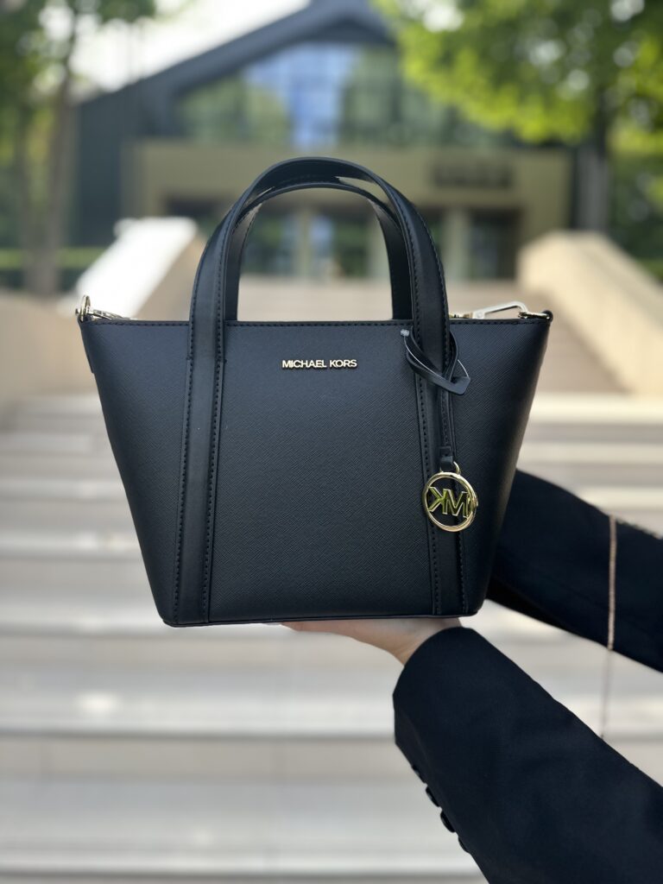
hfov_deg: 56.8
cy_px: 442
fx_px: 613
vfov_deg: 71.6
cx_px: 332
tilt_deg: -6.1
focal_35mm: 24
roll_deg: -2.4
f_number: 1.78
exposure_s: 1/822
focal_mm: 6.86
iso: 80
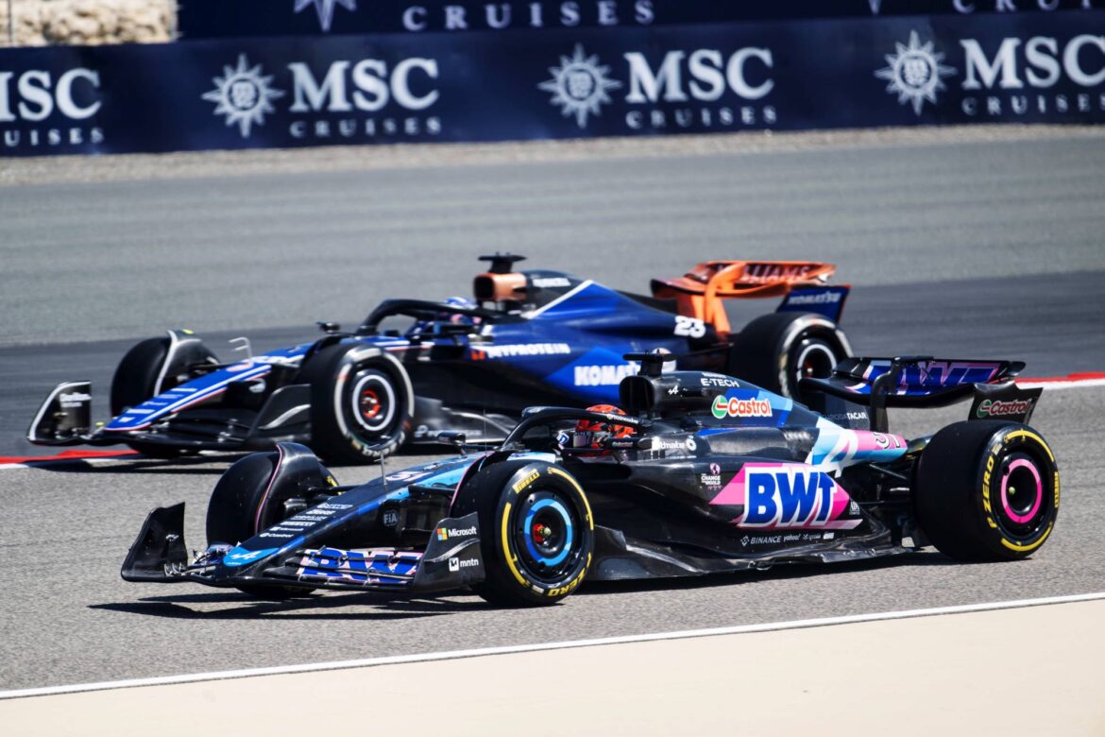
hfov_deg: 5.2
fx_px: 12277
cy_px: 368
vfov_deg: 3.4
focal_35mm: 400
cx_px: 552
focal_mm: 400
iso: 64
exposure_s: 1/640
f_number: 4.5
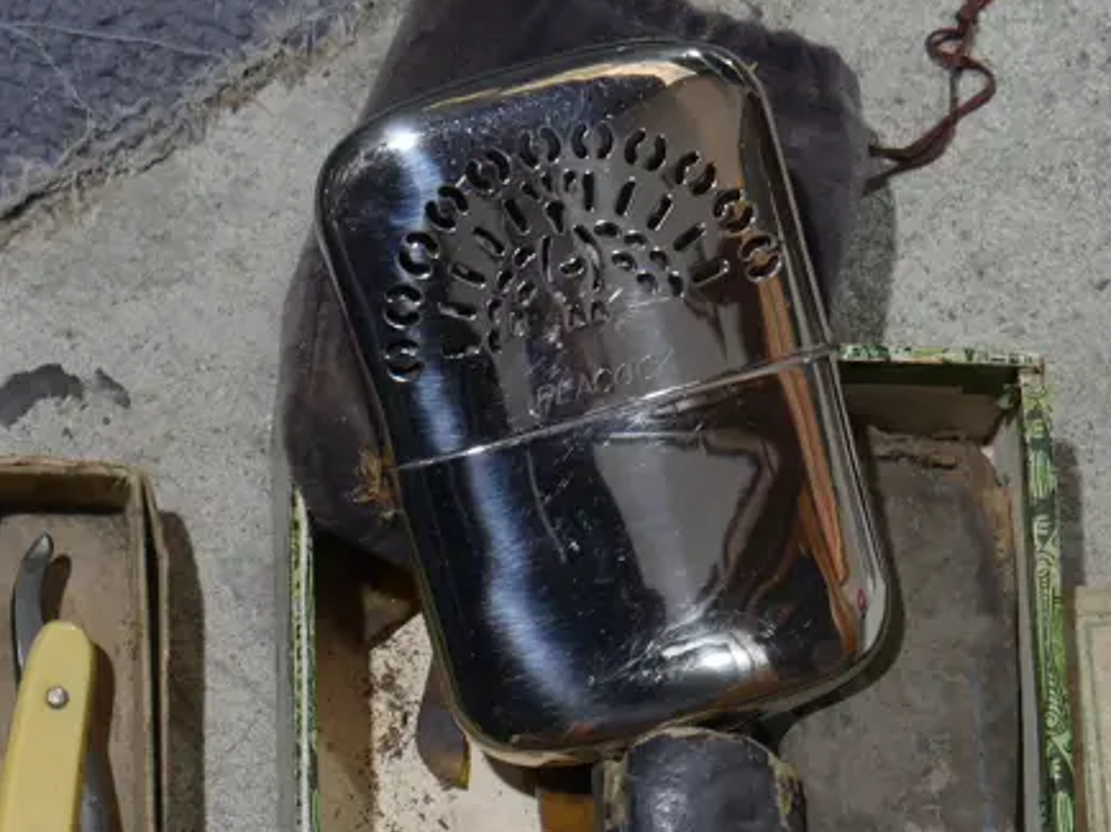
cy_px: 896
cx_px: 655
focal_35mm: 118
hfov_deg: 16.7
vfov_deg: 12.3
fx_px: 3785
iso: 400
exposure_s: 1/60
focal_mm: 25
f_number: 5.3
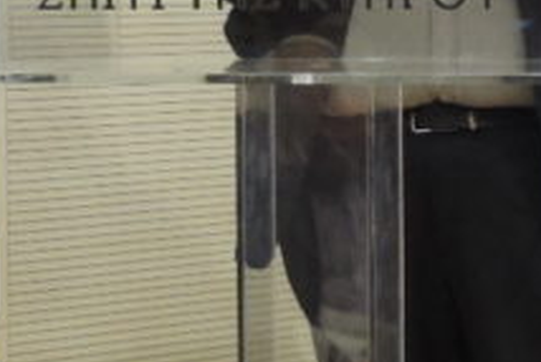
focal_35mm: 234
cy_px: 76
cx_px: 614
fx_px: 3519
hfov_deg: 8.7
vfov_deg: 5.9
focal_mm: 8.3
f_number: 3.5
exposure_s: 1/13
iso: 500
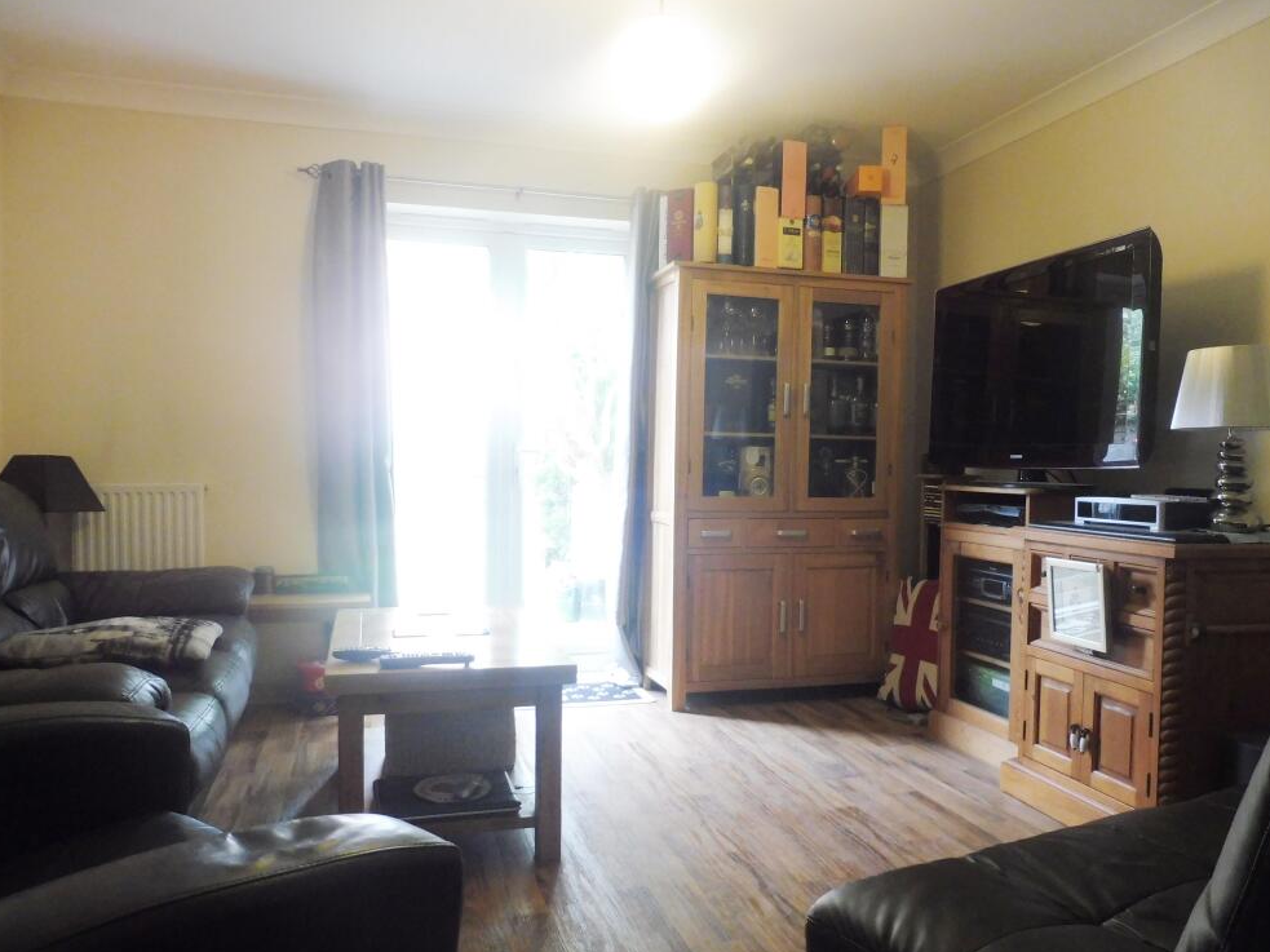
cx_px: 628
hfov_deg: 69.4
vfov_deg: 54.9
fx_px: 917
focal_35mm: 25
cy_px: 483
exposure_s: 1/20
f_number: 3.3
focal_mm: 4.3
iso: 400
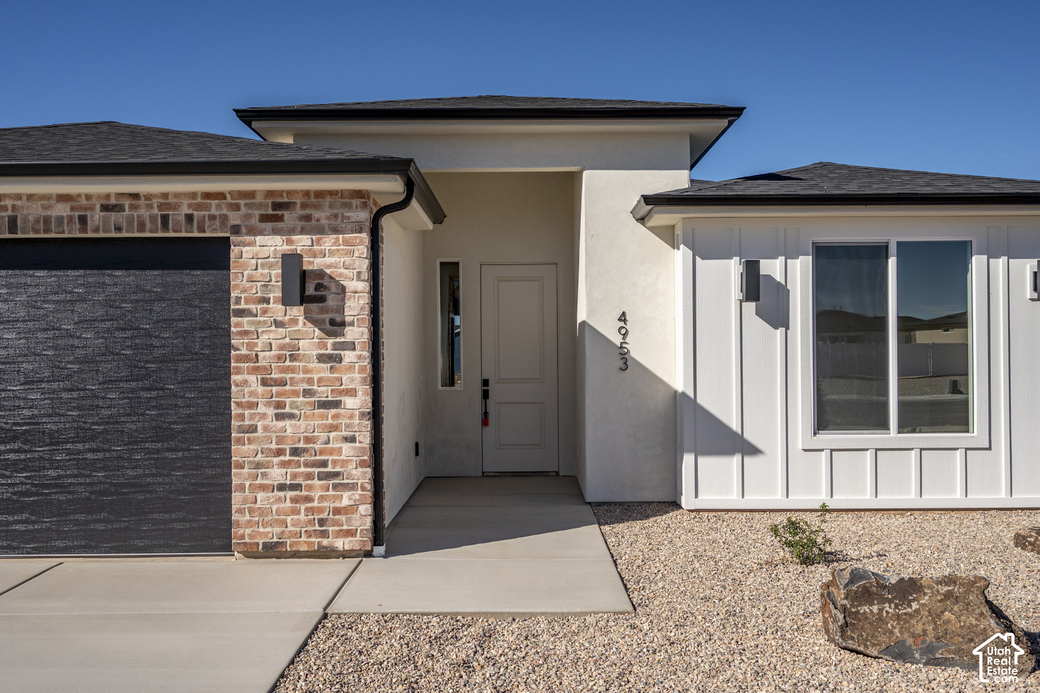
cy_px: 346
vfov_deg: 43.6
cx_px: 520
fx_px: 866
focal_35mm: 30
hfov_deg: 61.9
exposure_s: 1/1250
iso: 320
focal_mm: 30
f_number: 10
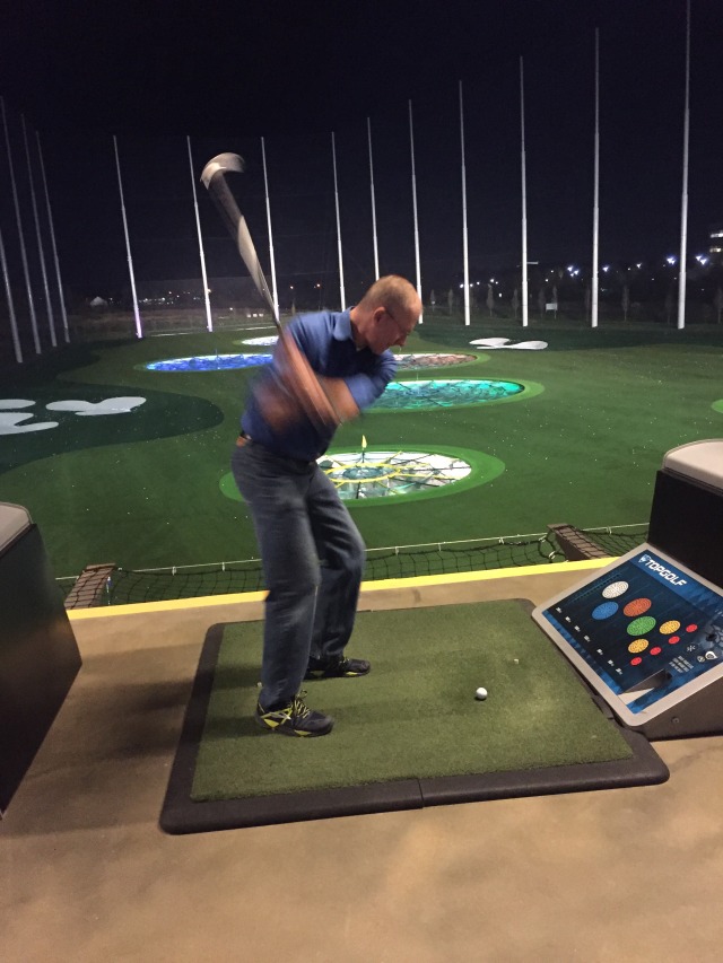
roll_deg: +3.8
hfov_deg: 48.2
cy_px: 482
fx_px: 807
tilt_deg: -11.7
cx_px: 362
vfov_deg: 61.7
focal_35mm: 29
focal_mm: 4.15
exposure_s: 1/15
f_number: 2.2
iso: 400
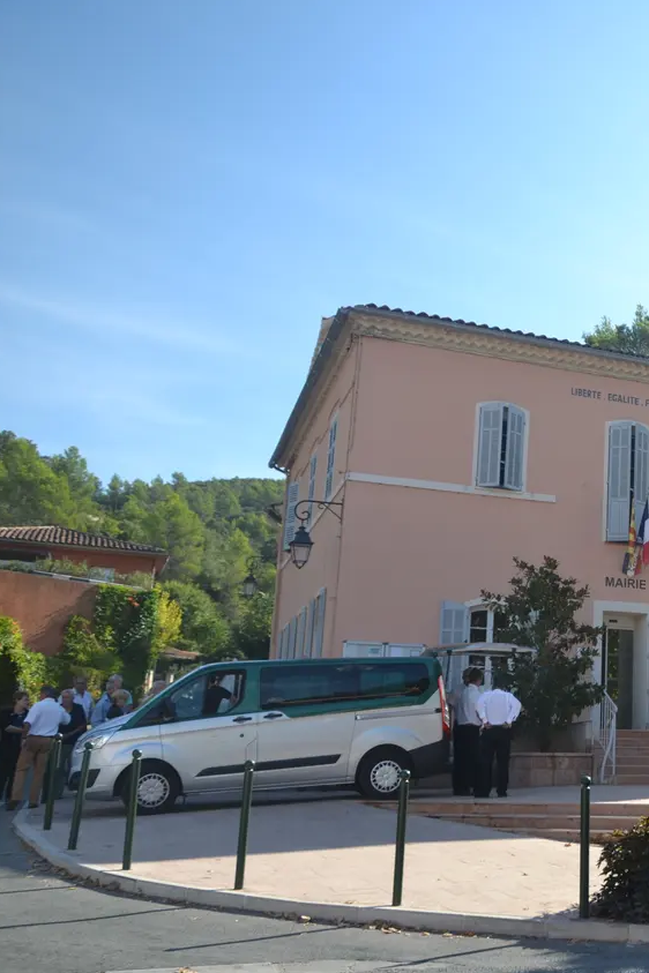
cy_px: 489
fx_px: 1109
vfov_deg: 47.4
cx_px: 724
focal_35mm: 41
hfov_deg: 29.3
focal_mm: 18
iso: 100
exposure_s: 1/125
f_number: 5.6
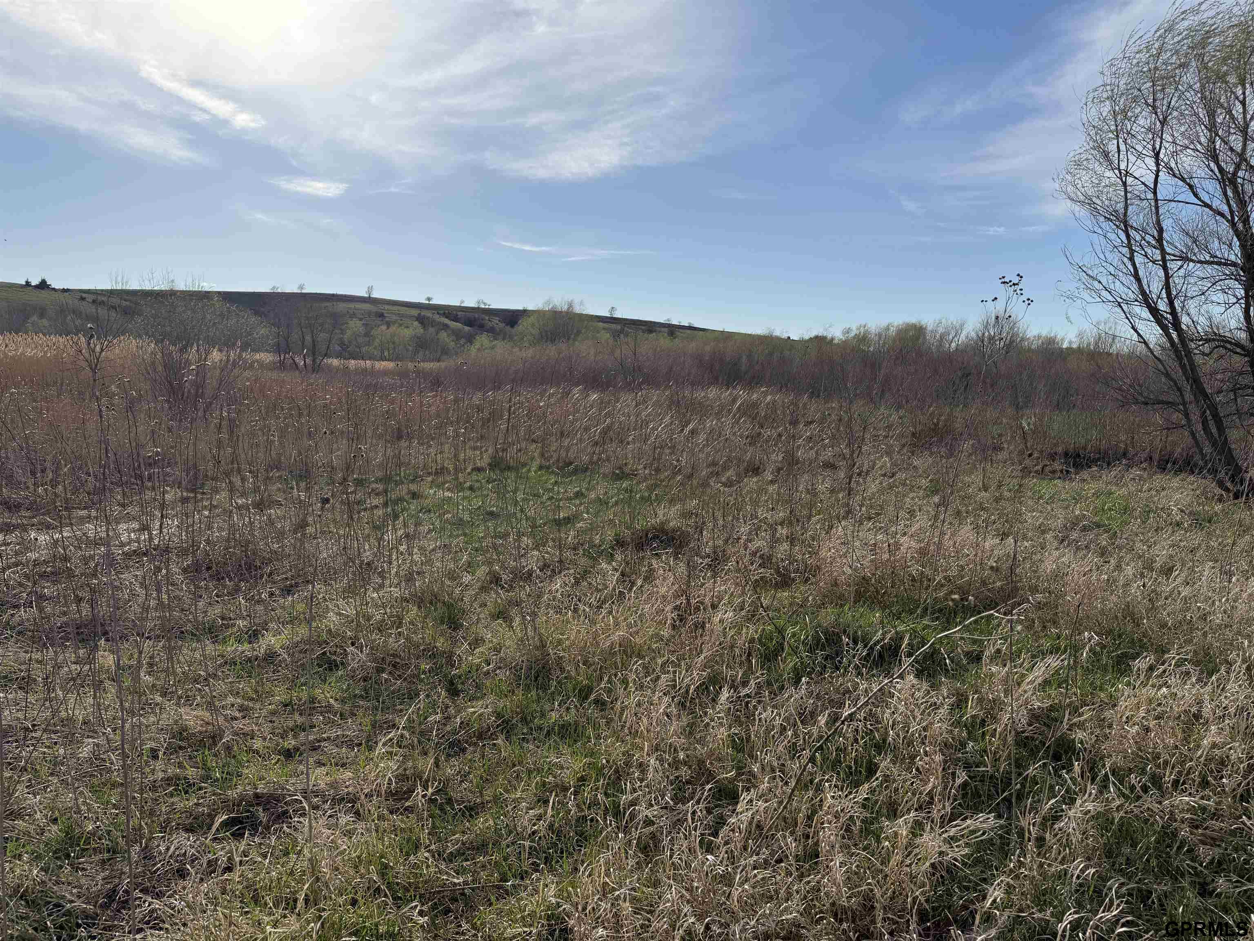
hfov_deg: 71.6
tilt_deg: -6.0
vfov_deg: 56.8
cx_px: 627
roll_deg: -1.4
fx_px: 869
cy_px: 470
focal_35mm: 24
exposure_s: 1/7353
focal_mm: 6.76
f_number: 1.78
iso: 80
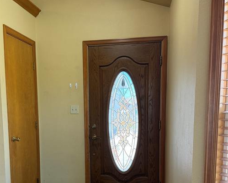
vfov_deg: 40.4
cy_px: 129
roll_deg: +1.1
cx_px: 97
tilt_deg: -6.2
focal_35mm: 36
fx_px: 243
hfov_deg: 50.1
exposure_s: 1/120
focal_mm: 6.76
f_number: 1.78
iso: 200
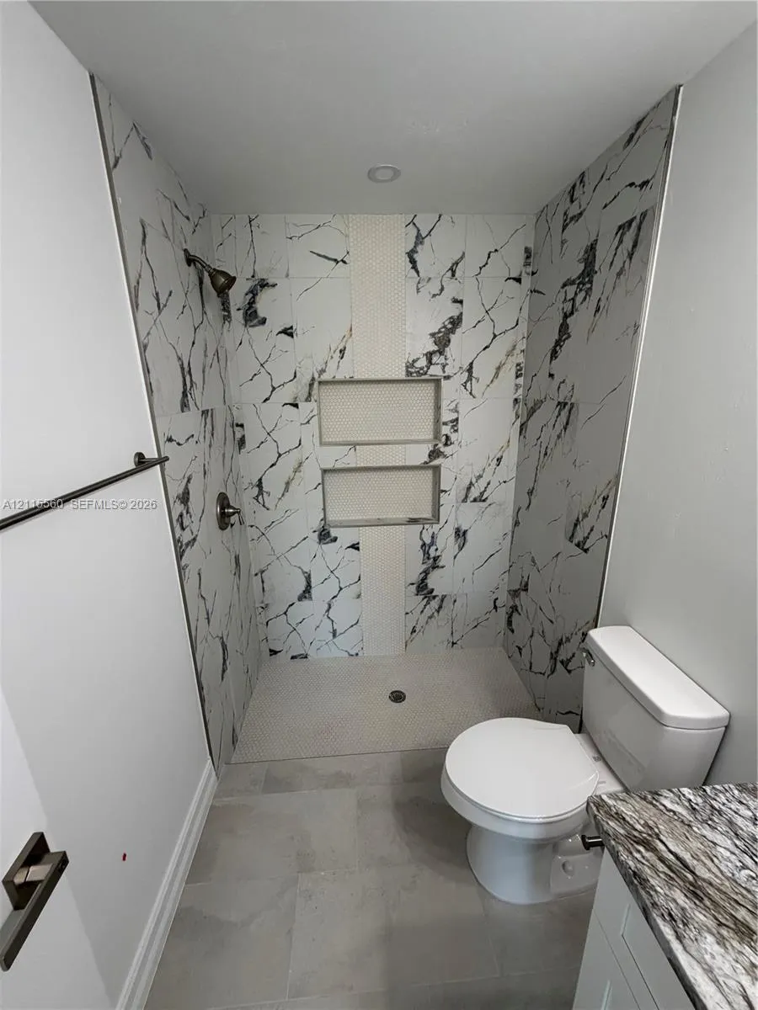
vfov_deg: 102.1
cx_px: 379
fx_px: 409
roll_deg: +1.7
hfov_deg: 85.7
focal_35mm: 14
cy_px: 505
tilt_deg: -16.3
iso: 200
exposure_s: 1/120
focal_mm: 2.22
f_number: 2.2
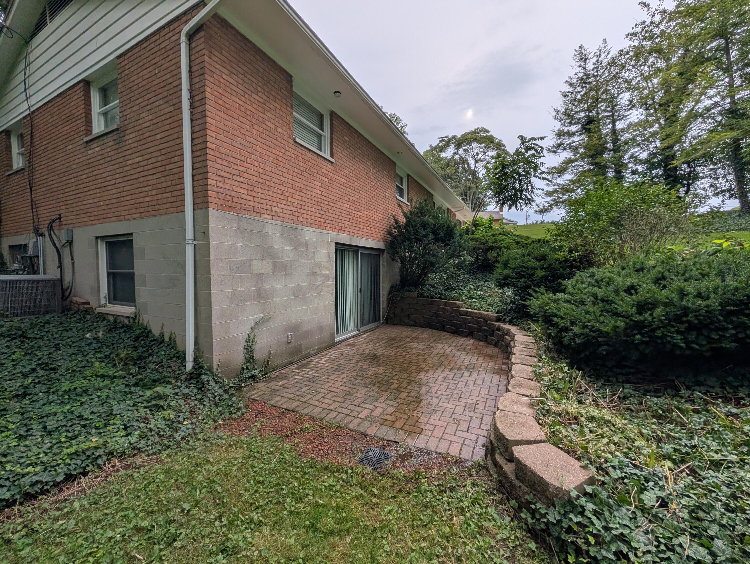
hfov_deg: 110.5
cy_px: 282
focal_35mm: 12
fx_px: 260
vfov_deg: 94.6
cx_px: 375
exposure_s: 1/1672
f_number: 1.7
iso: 47
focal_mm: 2.02
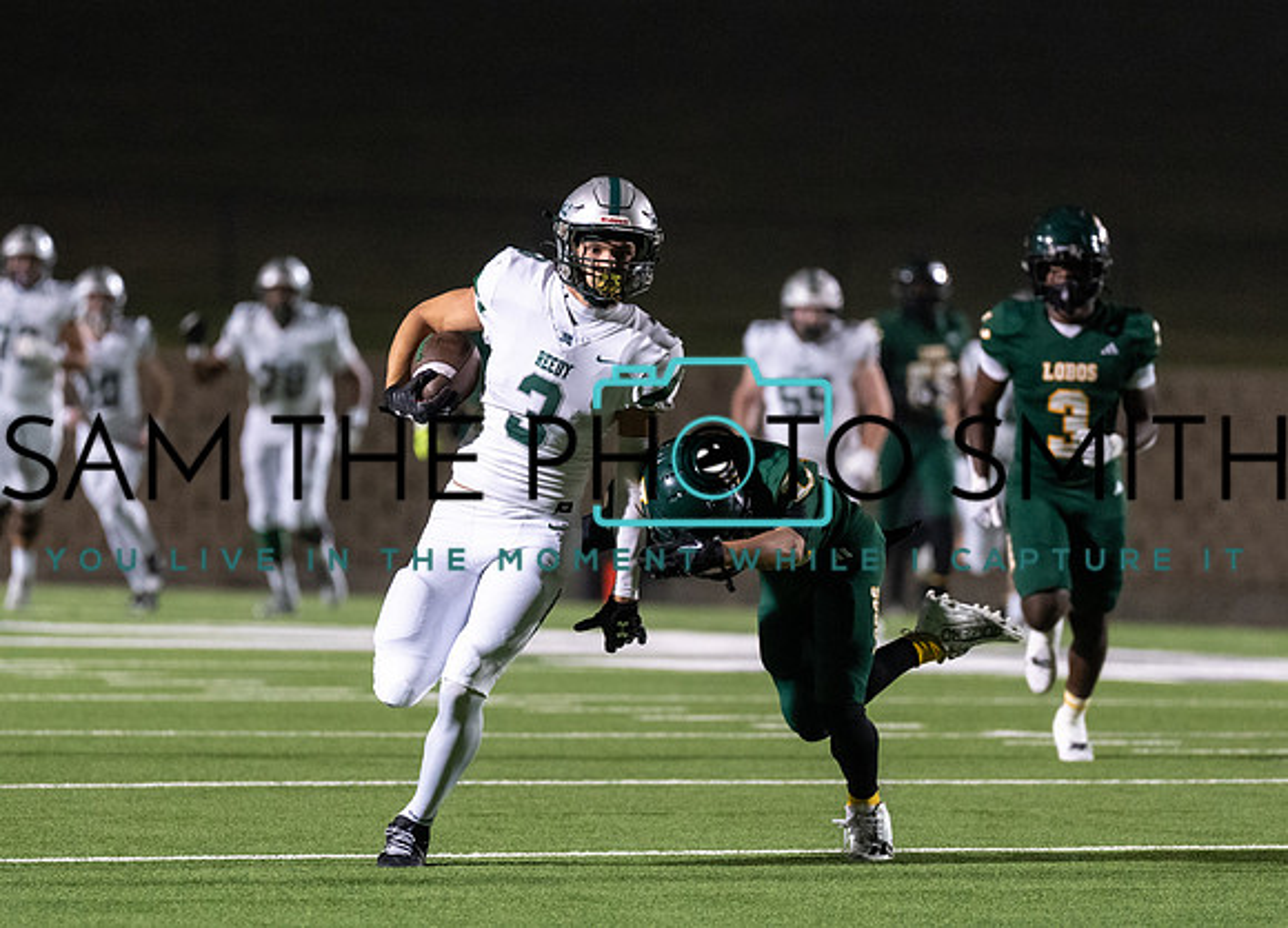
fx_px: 13362
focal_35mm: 364
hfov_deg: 5.5
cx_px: 549
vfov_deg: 4.0
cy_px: 515
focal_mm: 200
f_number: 2.8
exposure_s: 1/1250
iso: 3200
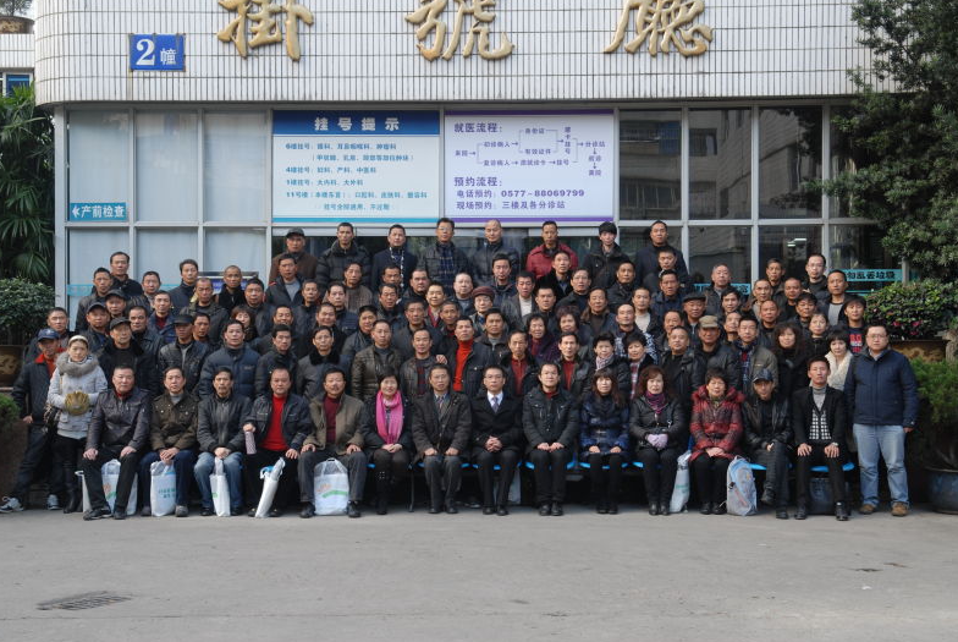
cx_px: 473
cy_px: 320
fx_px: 1306
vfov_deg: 27.6
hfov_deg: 40.3
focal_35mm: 49
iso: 100
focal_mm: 32
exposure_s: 1/45
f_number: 5.6
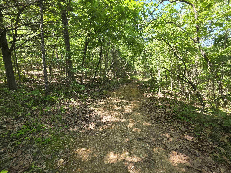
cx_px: 116
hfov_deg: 106.2
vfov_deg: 89.9
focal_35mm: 13
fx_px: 87
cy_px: 86
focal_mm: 2.2
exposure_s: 1/120
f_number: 1.9
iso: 50
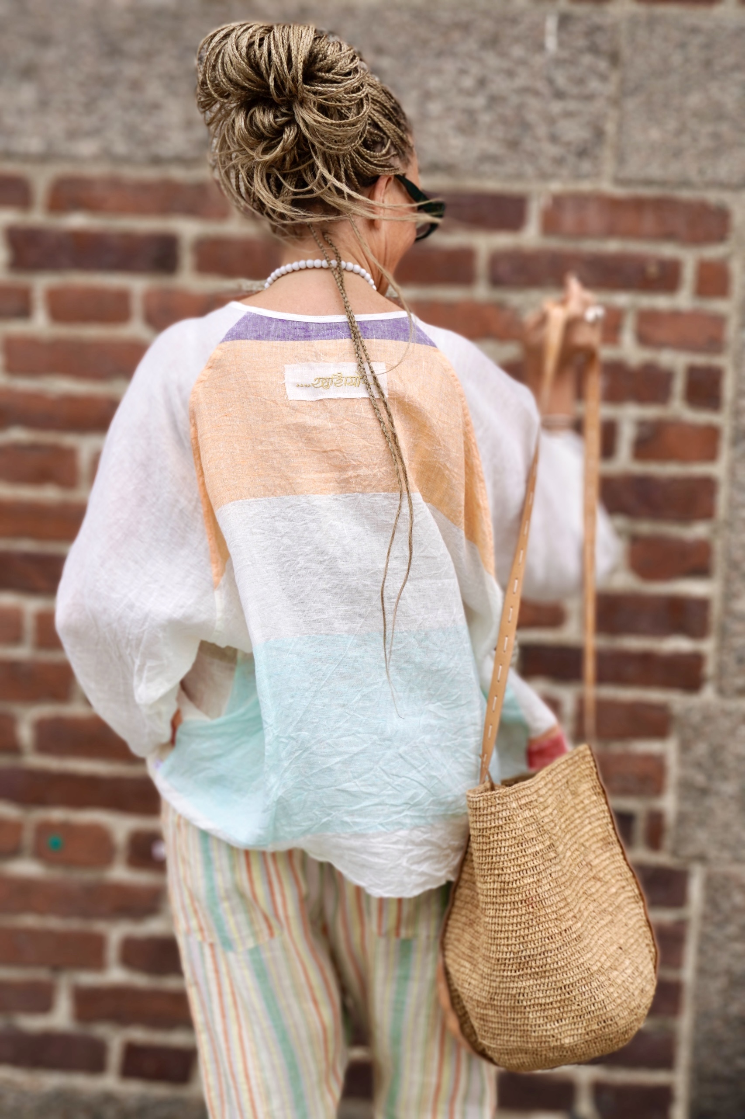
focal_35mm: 57
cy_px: 560
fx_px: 1770
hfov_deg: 23.8
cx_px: 372
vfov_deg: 35.1
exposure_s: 1/320
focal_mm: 38
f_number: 5.6
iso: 100
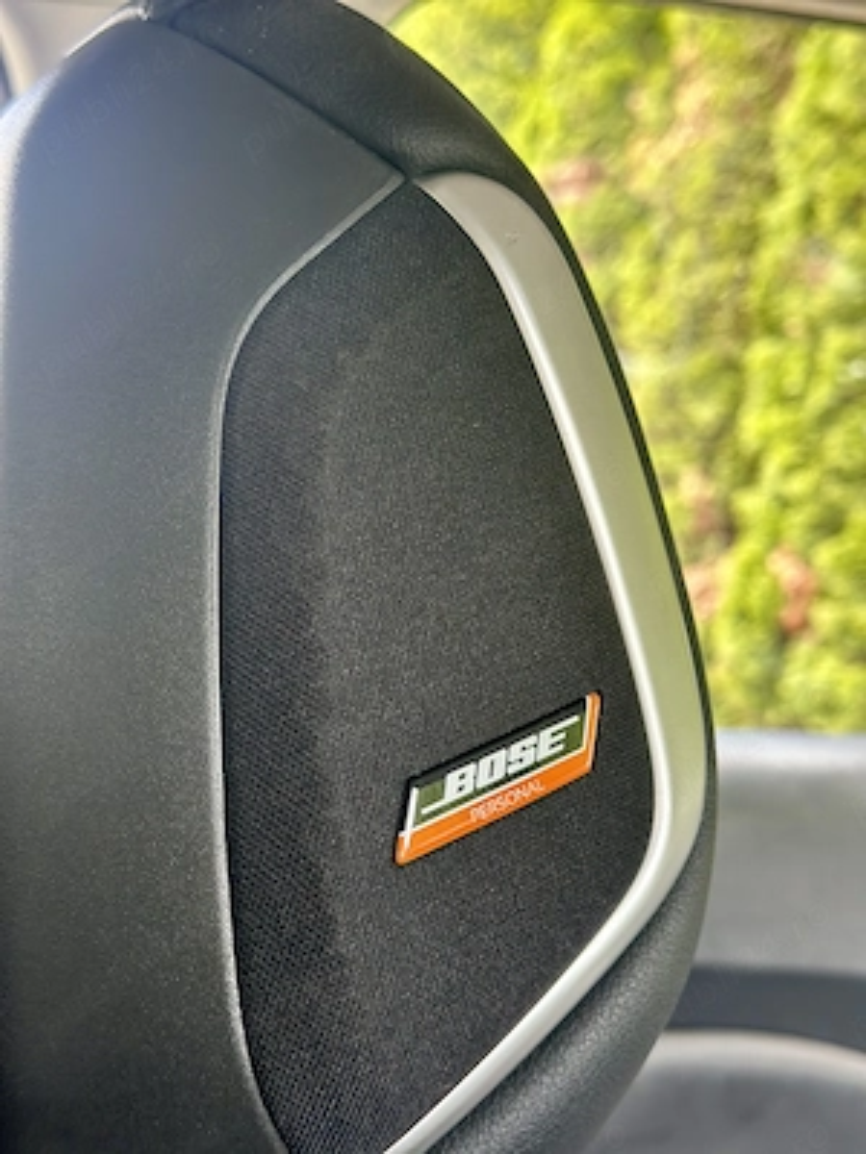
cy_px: 577
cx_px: 433
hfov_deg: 30.3
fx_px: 1601
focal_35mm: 48
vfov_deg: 39.7
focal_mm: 6.86
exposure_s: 1/67
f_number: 1.78
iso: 125
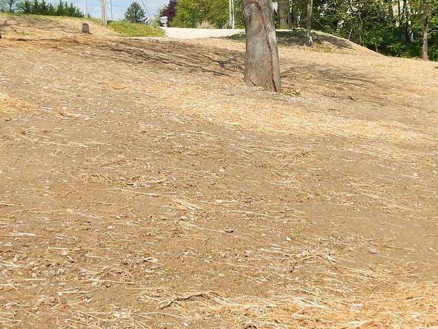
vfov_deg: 19.6
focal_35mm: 73
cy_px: -1
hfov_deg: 26.4
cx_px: 314
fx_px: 924
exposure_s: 1/400
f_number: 6.1
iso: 125
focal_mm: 4.5
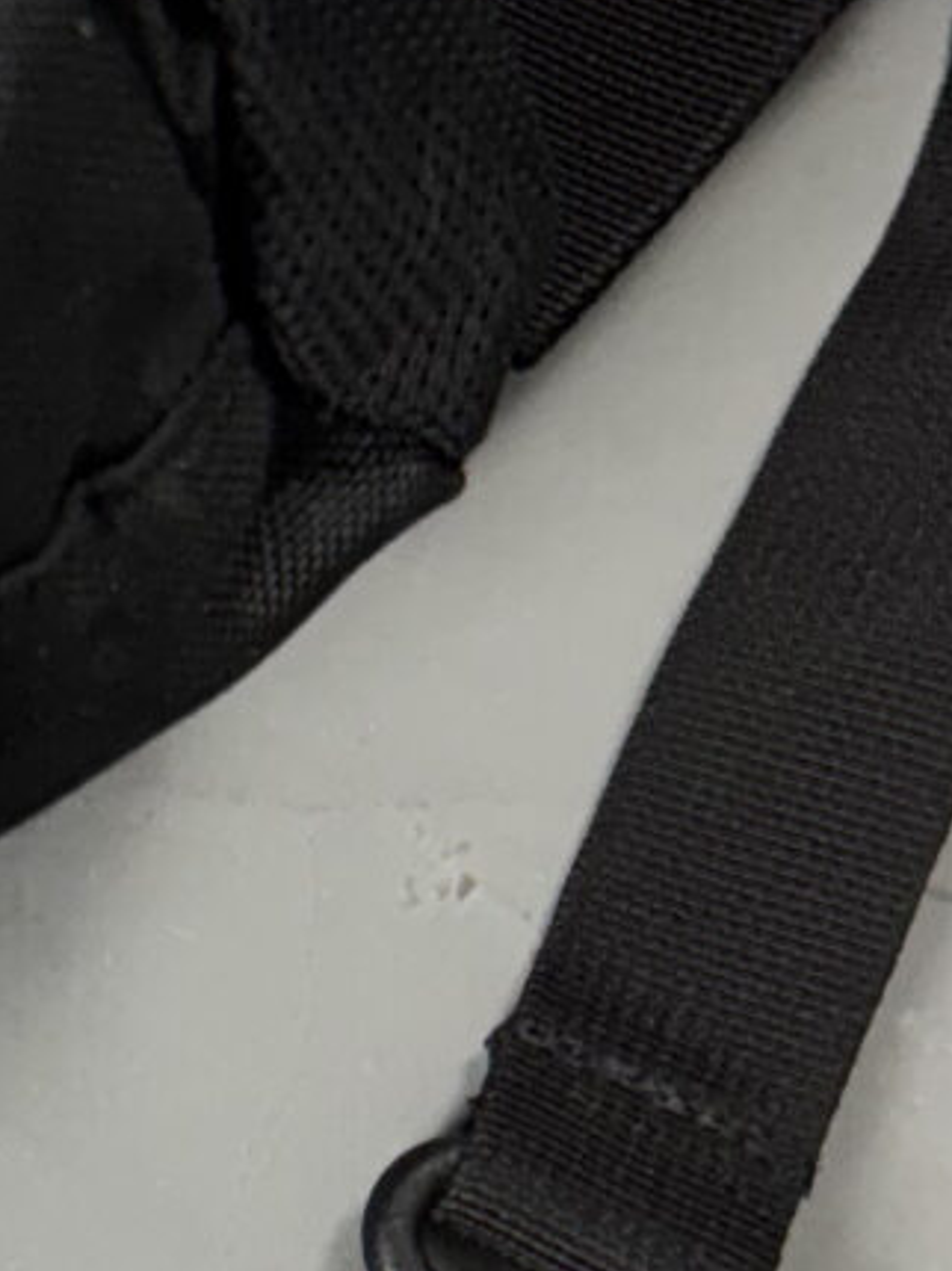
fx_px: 5249
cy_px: 1043
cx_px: -1073
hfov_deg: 9.5
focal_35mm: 143
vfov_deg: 13.7
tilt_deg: -77.0
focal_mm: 6.76
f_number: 1.78
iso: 200
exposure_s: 1/120
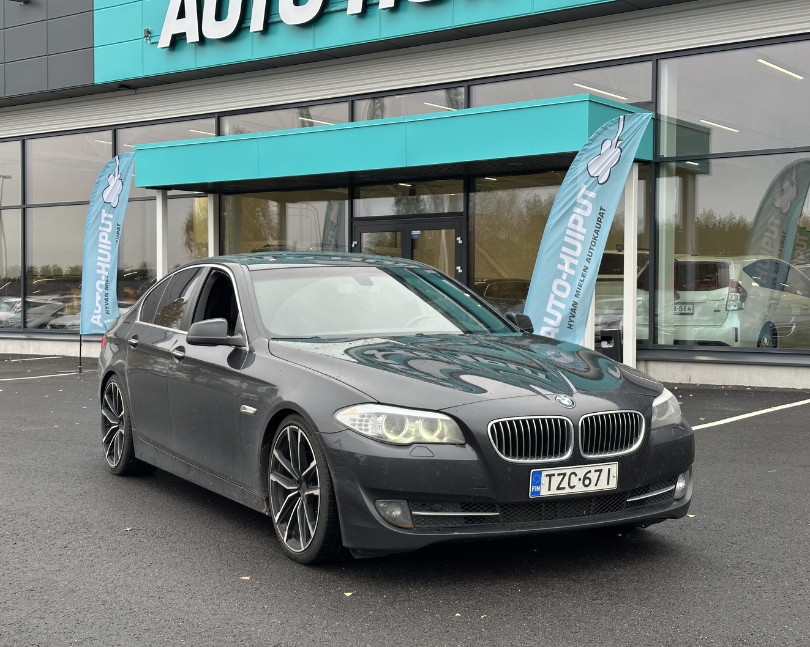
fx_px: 1222
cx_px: 387
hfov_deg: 36.7
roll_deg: -0.1
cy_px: 322
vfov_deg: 29.7
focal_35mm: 51
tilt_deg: +0.8
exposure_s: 1/252
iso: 64
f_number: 1.78
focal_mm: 6.86
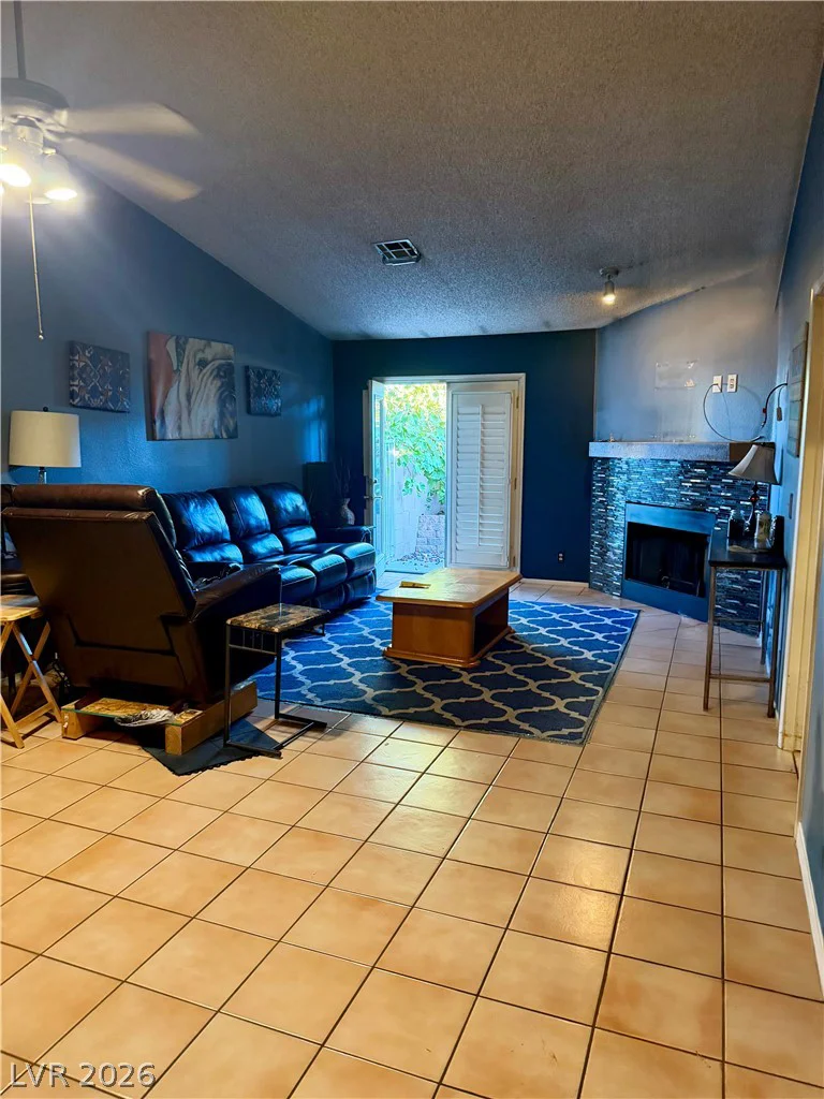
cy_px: 550
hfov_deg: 56.8
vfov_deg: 71.6
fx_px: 762
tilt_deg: -7.4
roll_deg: +0.0
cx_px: 412
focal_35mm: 24
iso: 640
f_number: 1.78
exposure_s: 1/40
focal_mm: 6.76
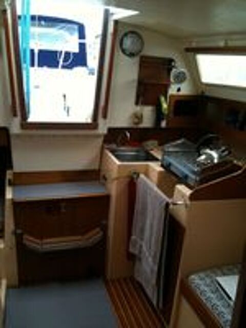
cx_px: 123
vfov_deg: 52.6
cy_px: 164
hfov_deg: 40.7
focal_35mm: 35
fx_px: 332
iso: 100
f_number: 2.8
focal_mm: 3.85
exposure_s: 1/120
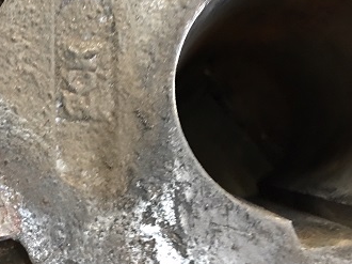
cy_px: 121
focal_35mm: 44
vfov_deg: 32.8
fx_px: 447
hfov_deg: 42.2
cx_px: 107
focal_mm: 4.15
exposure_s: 1/8
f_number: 2.2
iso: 100
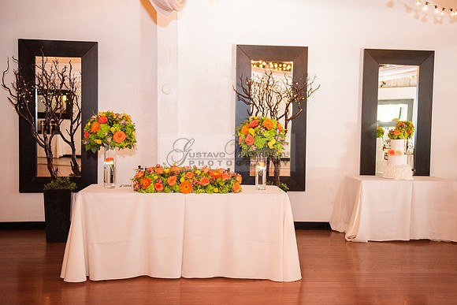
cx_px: 253
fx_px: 600
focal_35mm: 47
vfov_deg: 28.5
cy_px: 141
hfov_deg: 41.6
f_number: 2.8
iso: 2000
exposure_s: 1/200
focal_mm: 42
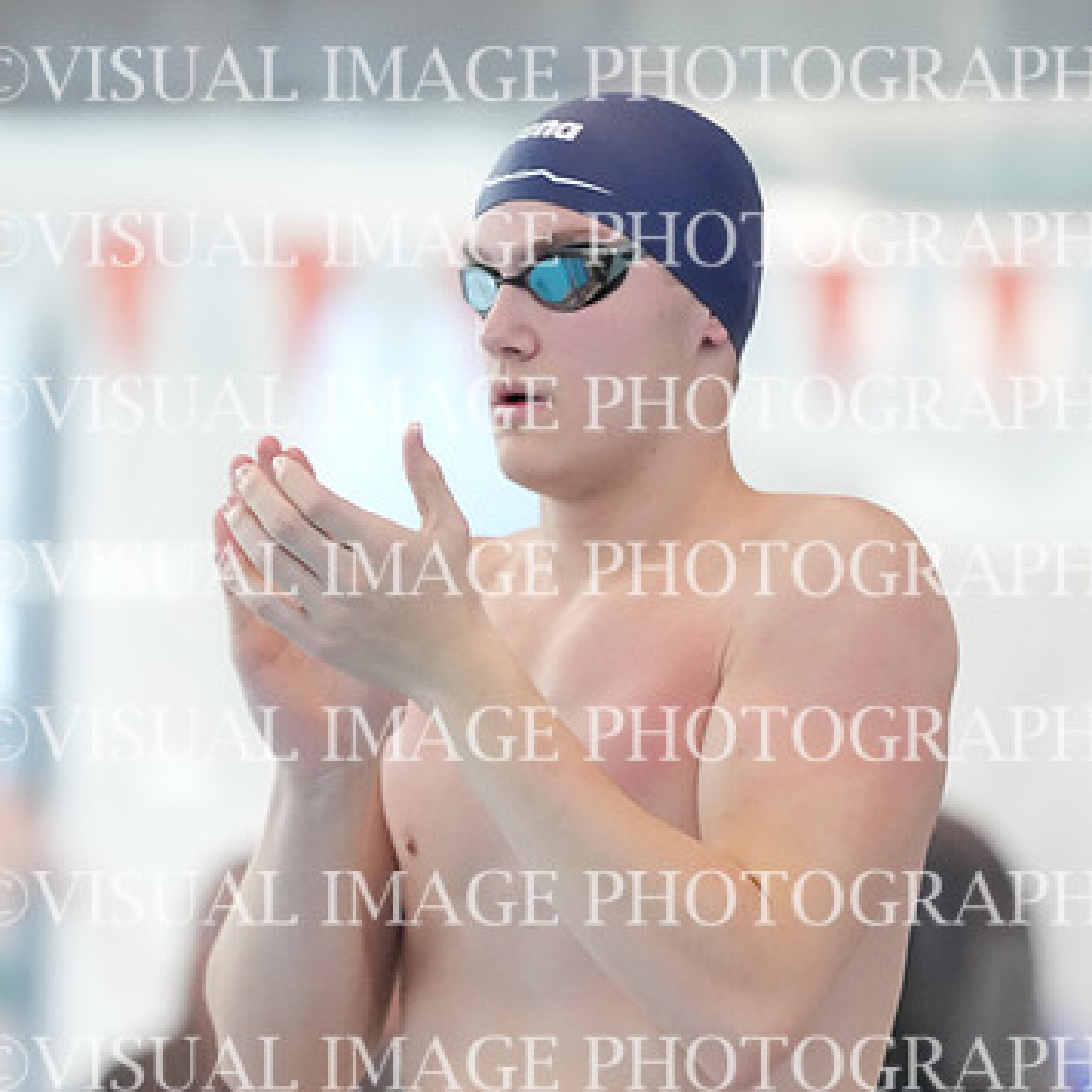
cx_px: 563
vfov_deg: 4.2
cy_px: 816
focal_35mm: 416
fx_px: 14847
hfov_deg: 4.2
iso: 5000
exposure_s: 1/1000
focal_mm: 200
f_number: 4
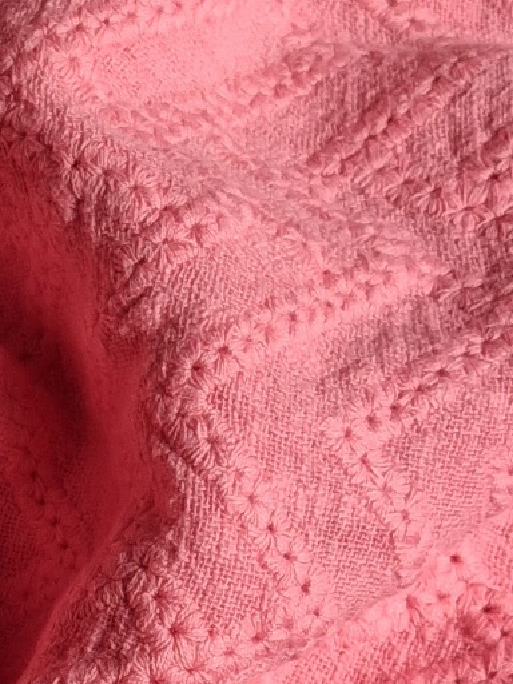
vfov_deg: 15.1
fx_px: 2549
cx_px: -377
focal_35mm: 129
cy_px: 586
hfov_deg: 10.8
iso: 25
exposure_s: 1/1000
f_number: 1.8
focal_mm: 4
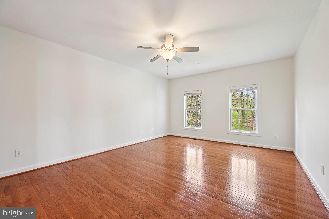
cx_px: 164
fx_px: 128
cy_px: 110
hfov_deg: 104.3
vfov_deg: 81.2
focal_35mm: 14
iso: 320
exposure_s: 1/15
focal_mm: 14
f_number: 8
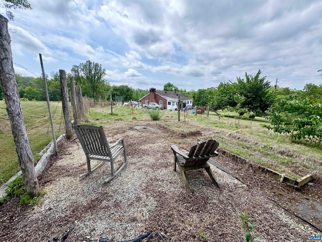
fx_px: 130
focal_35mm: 14
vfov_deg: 85.7
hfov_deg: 102.1
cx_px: 161
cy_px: 121
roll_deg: +1.0
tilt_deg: -10.5
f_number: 2.2
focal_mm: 2.22
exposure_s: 1/1323
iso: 64
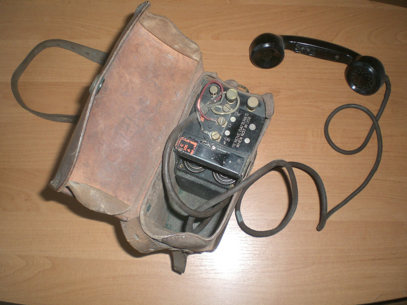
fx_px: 447
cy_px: 152
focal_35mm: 38
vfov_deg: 37.7
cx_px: 204
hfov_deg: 49.0
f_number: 3.1
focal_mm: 6.3
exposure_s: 1/60
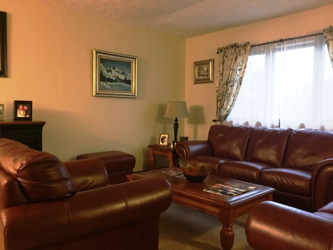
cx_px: 166
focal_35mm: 29
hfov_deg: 61.7
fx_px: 279
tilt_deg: -2.5
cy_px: 125
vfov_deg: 48.2
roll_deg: -2.1
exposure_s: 1/4
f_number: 2.2
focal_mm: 4.15
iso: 80
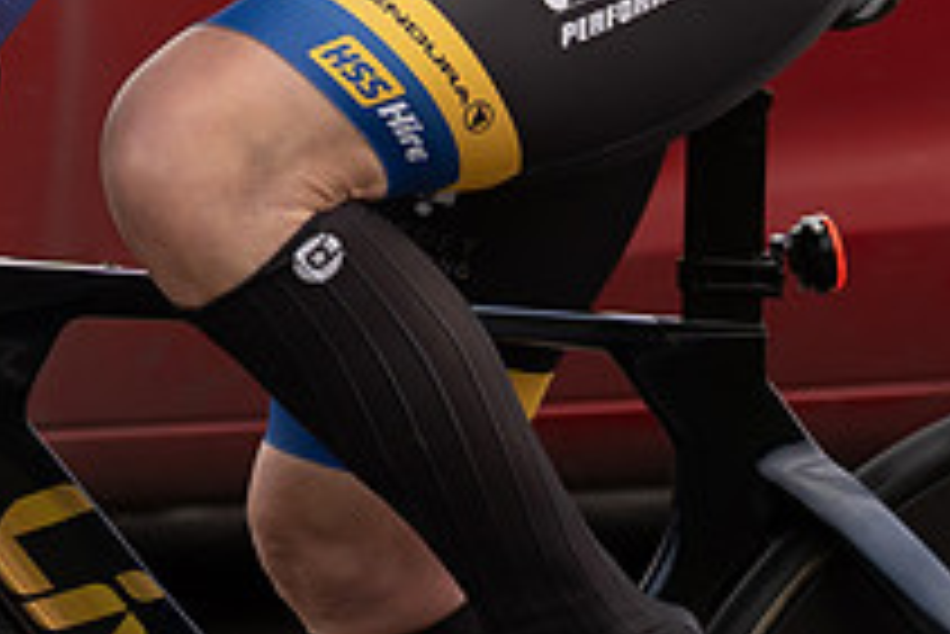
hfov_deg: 4.2
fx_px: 12965
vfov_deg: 2.8
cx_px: -64
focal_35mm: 491
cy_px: -423
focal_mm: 70
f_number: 4
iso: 125
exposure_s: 1/800
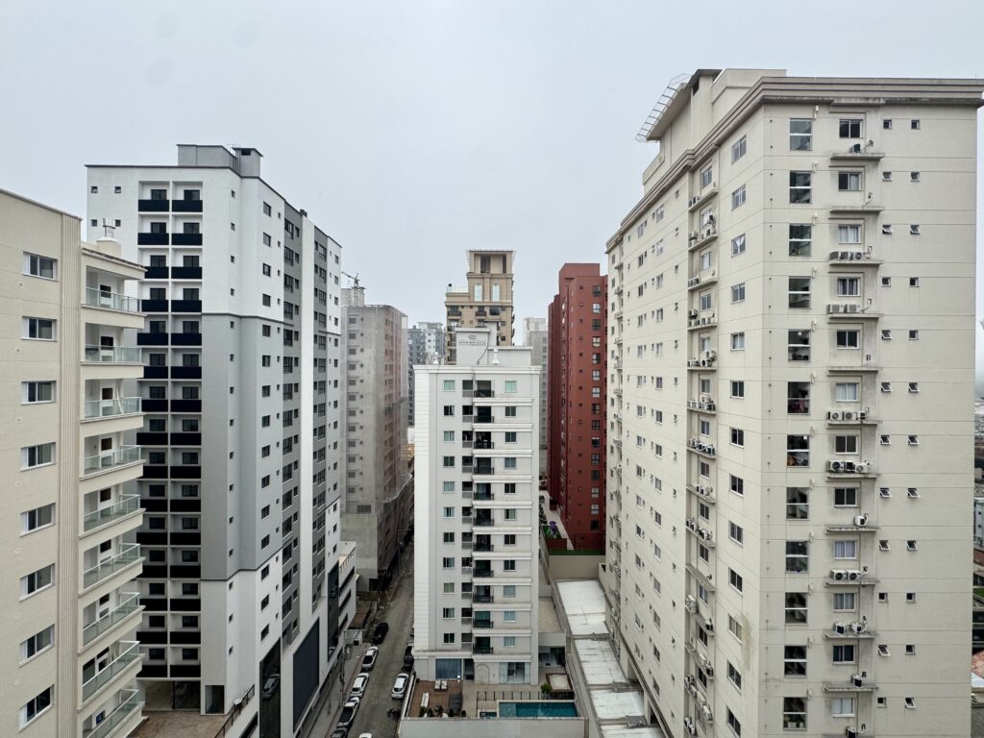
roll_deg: -0.2
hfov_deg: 102.1
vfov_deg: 85.7
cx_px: 492
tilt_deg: -1.0
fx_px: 398
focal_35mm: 14
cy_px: 369
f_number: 2.2
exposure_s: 1/537
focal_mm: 2.22
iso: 40
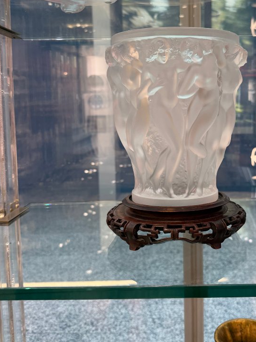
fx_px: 394
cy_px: 133
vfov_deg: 46.5
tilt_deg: -5.3
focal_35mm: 40
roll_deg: +0.8
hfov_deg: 35.4
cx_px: 182
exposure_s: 1/100
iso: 100
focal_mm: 6.76
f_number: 1.78
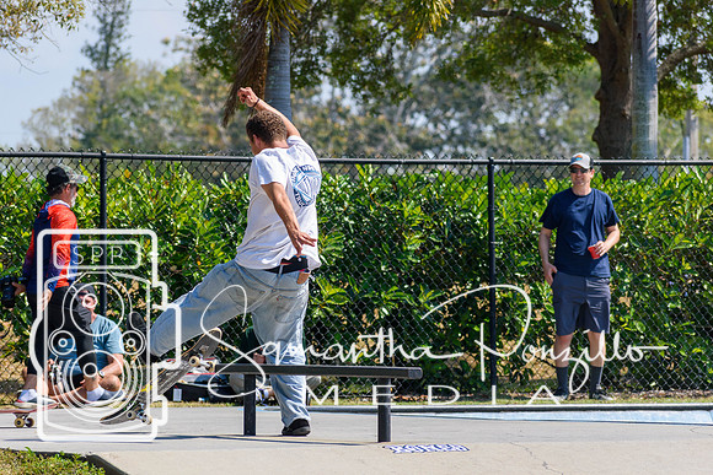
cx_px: 356
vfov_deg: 5.7
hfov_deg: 8.6
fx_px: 4754
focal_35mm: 240
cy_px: 238
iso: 400
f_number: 5.6
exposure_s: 1/2000
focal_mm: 160
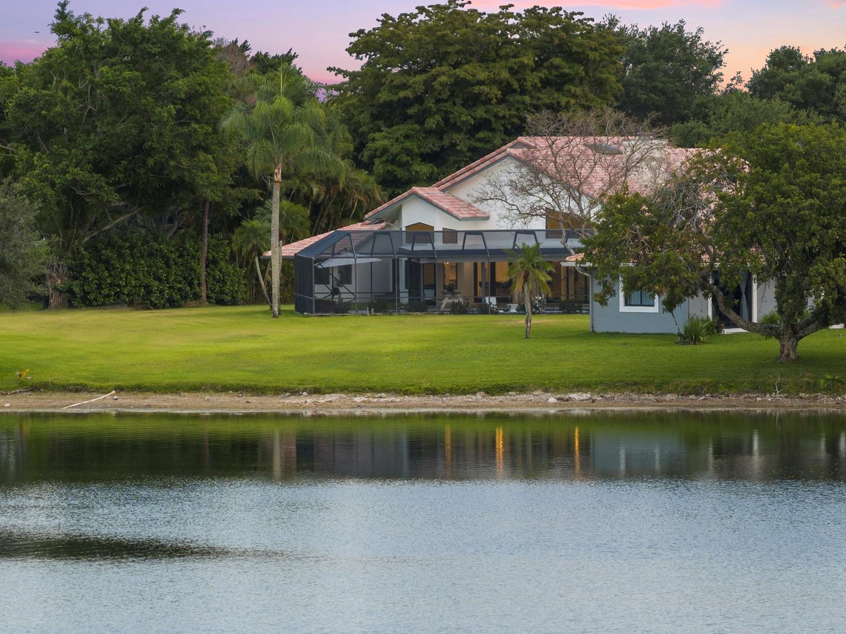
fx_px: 5447
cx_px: 418
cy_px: 276
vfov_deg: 6.7
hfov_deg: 8.9
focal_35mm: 223
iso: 110
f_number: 3.4
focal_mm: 30.71
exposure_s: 1/15
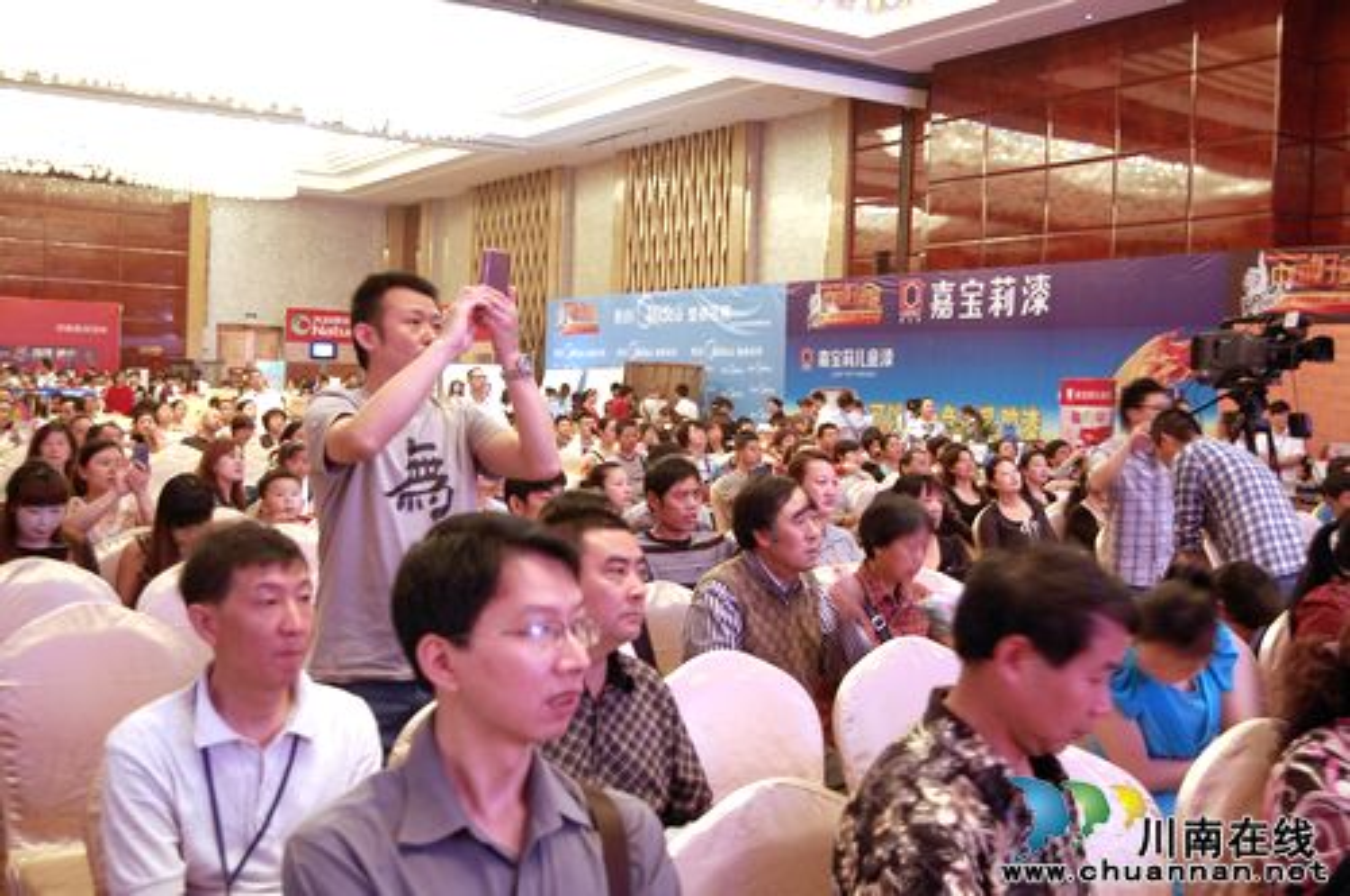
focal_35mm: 39
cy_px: 448
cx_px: 675
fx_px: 1461
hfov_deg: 49.6
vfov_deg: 34.1
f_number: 4
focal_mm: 26
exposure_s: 1/10
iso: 800
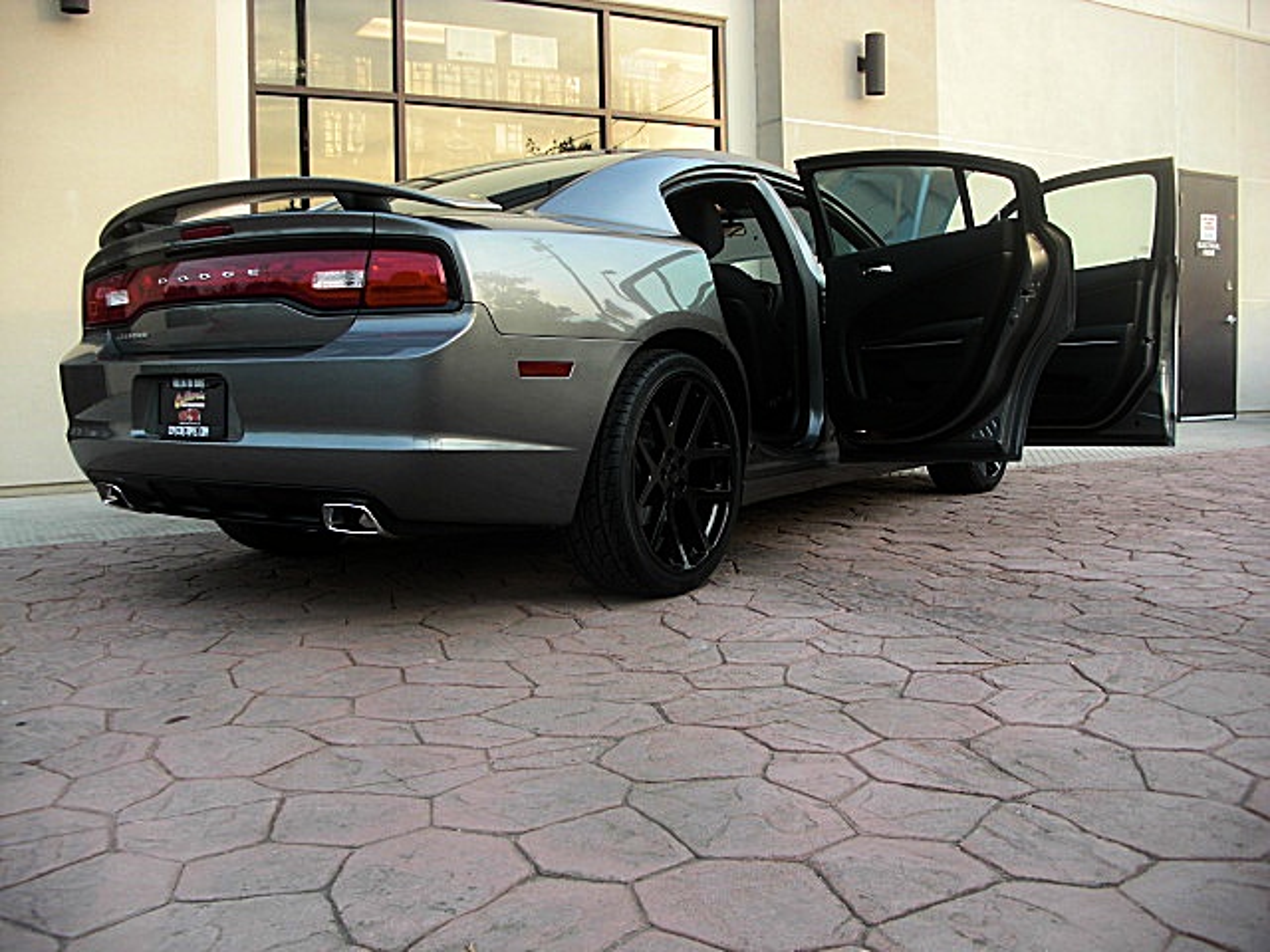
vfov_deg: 39.7
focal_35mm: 36
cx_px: 635
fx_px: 1321
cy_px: 476
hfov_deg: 51.4
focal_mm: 6.3
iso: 50
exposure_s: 1/60
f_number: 2.8
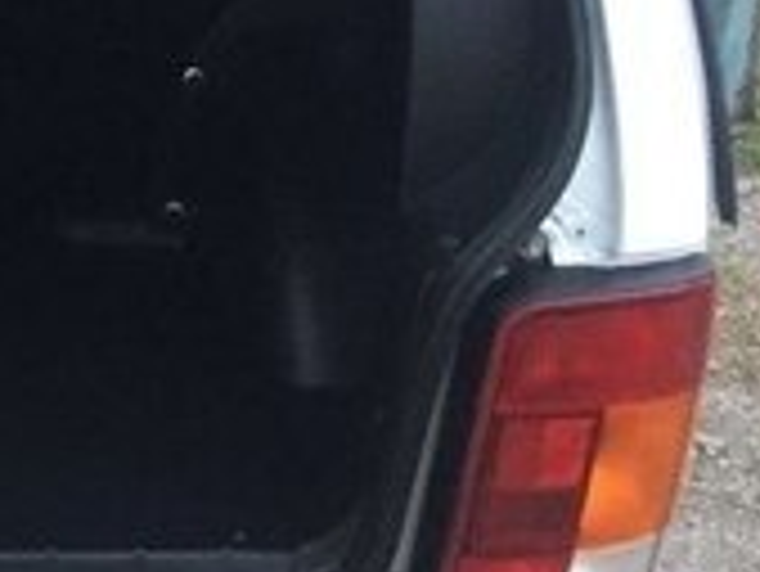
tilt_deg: -15.7
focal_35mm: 113
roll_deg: +0.6
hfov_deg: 15.4
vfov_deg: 12.9
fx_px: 2483
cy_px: -20
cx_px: -544
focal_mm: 4.15
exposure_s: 1/33
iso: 200
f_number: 2.2
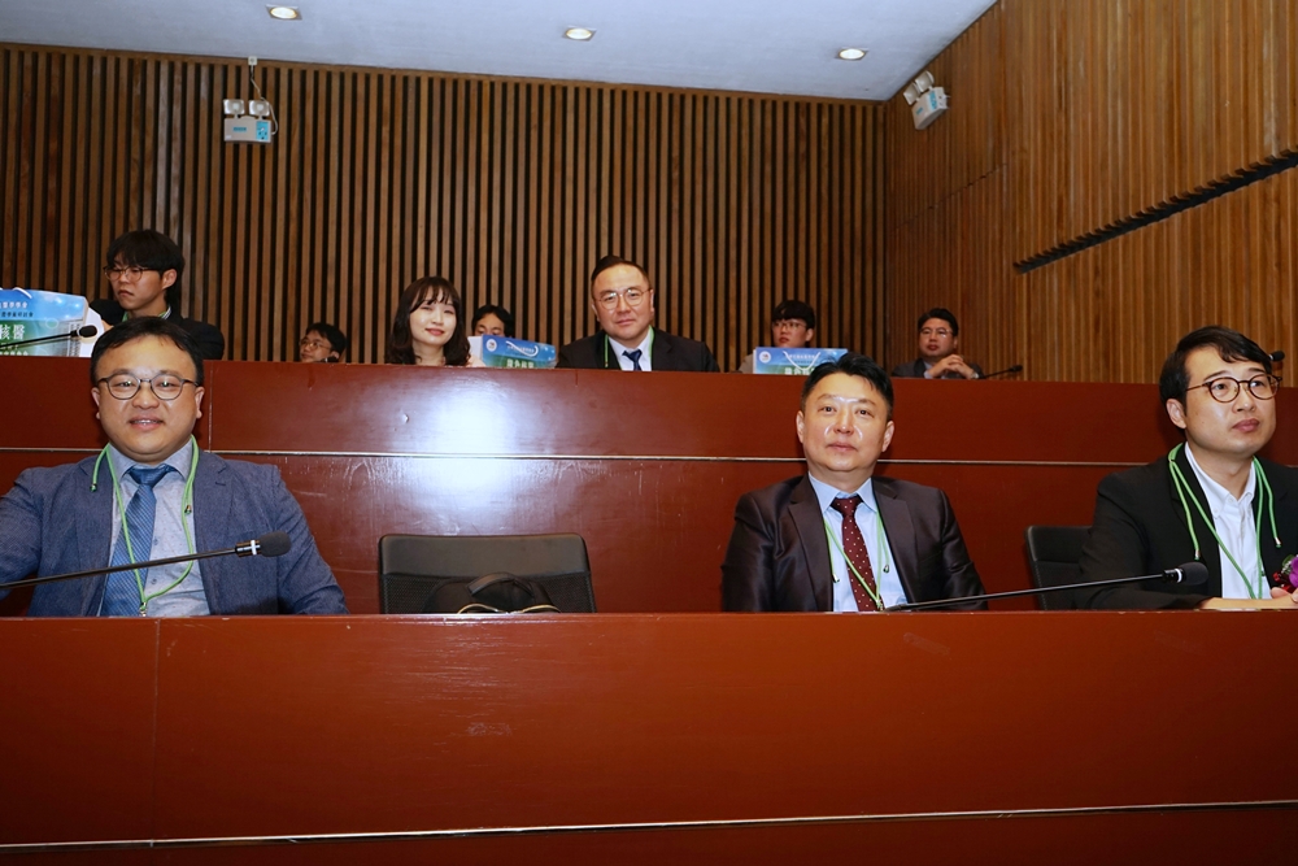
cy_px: 433
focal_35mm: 29
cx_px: 649
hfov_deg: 63.7
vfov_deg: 45.0
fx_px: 1046
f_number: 6.3
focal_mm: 29
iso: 400
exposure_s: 1/250
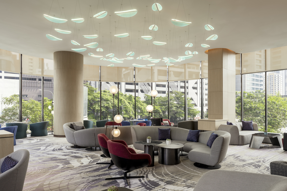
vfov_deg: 53.1
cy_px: 96
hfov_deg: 73.7
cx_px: 144
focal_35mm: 24
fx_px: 191
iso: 160
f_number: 10
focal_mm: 24
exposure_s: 1/15
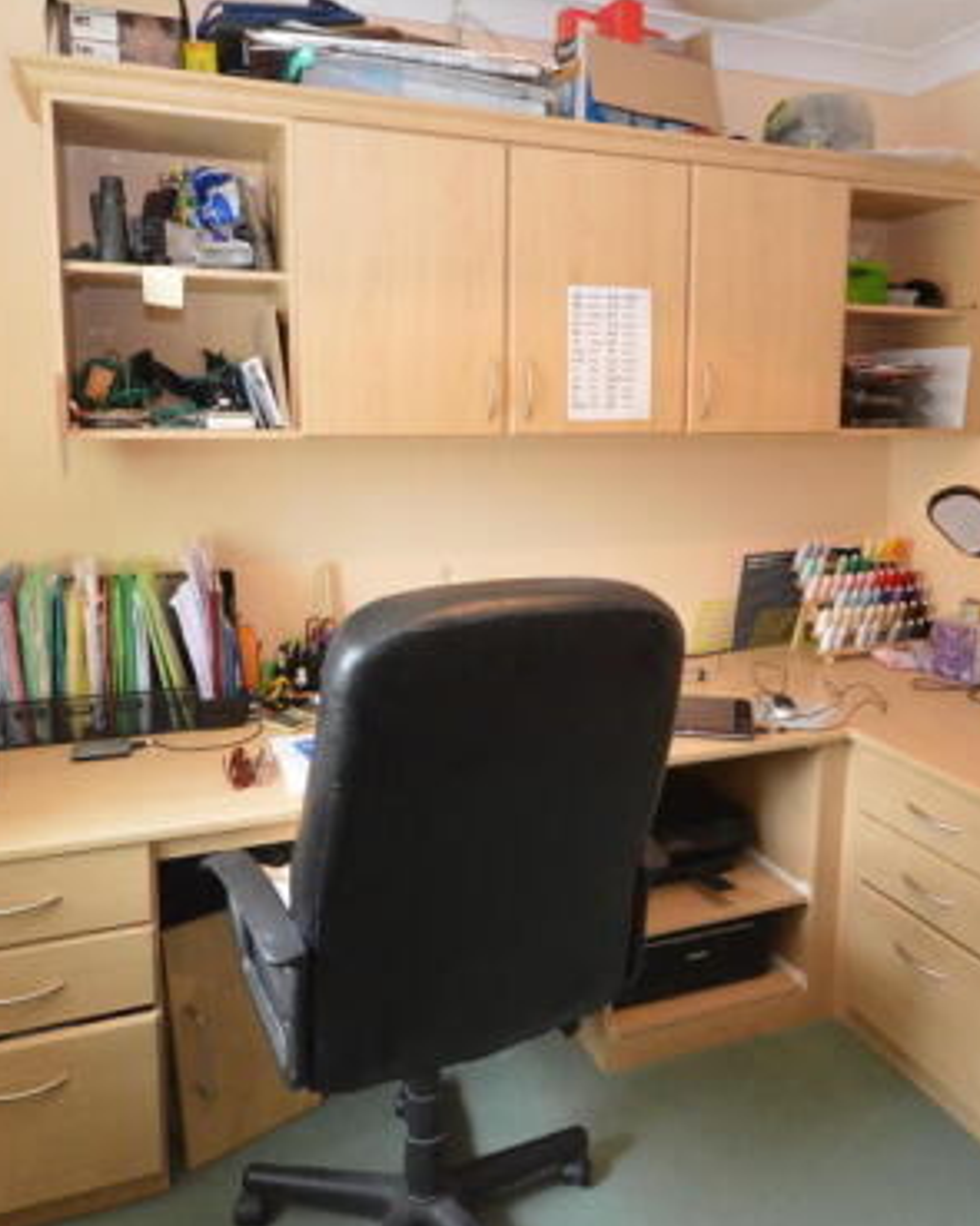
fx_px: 907
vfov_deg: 67.8
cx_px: 515
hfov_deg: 56.7
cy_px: 528
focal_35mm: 25
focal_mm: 10
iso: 2500
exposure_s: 1/60
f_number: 4
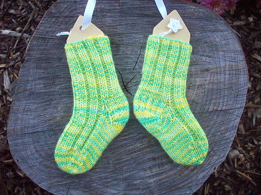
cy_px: 98
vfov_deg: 38.7
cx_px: 130
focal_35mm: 37
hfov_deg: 50.1
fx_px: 279
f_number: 2.8
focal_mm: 6.2
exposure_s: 1/235
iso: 200
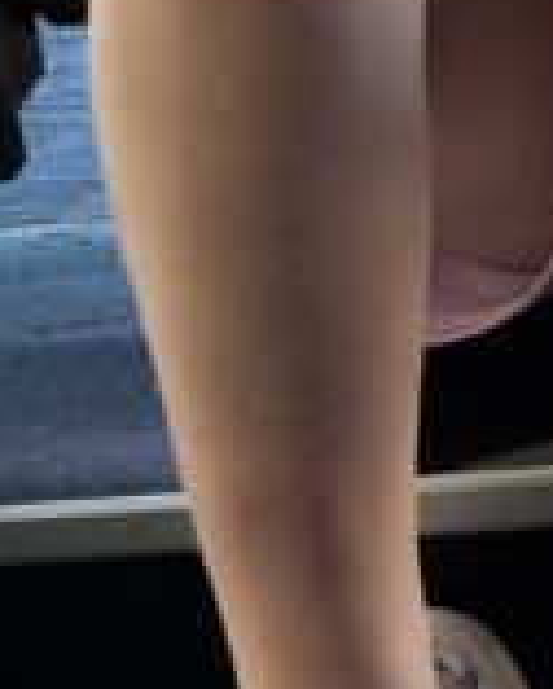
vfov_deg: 11.1
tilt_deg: -16.0
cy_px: -452
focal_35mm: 165
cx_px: 1110
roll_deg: +6.4
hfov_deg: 8.8
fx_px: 3369
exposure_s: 1/329
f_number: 1.6
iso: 64
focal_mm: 5.96
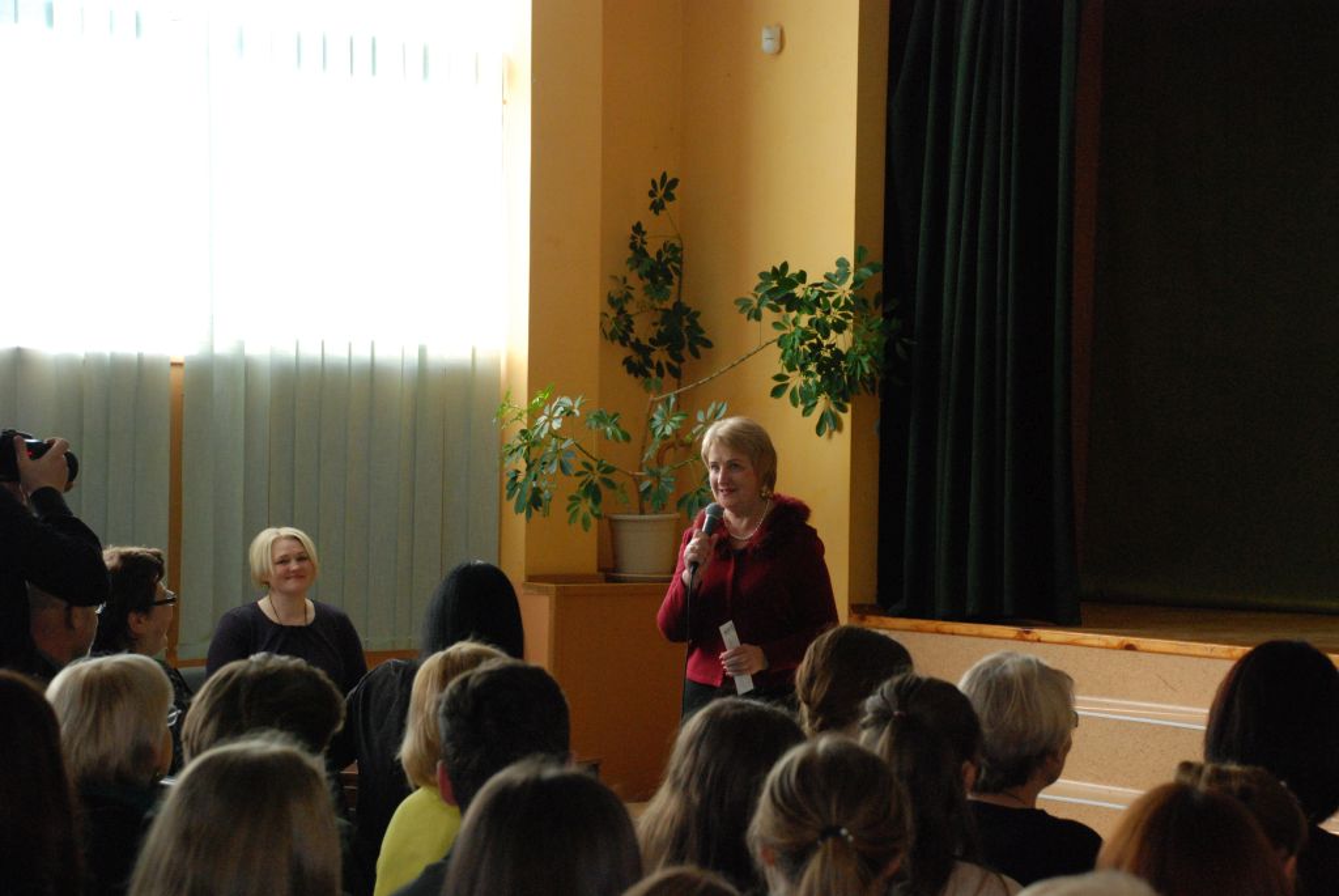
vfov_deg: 14.7
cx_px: 670
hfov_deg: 21.9
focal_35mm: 93
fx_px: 3462
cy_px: 448
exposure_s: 1/200
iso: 1250
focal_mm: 62
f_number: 5.3
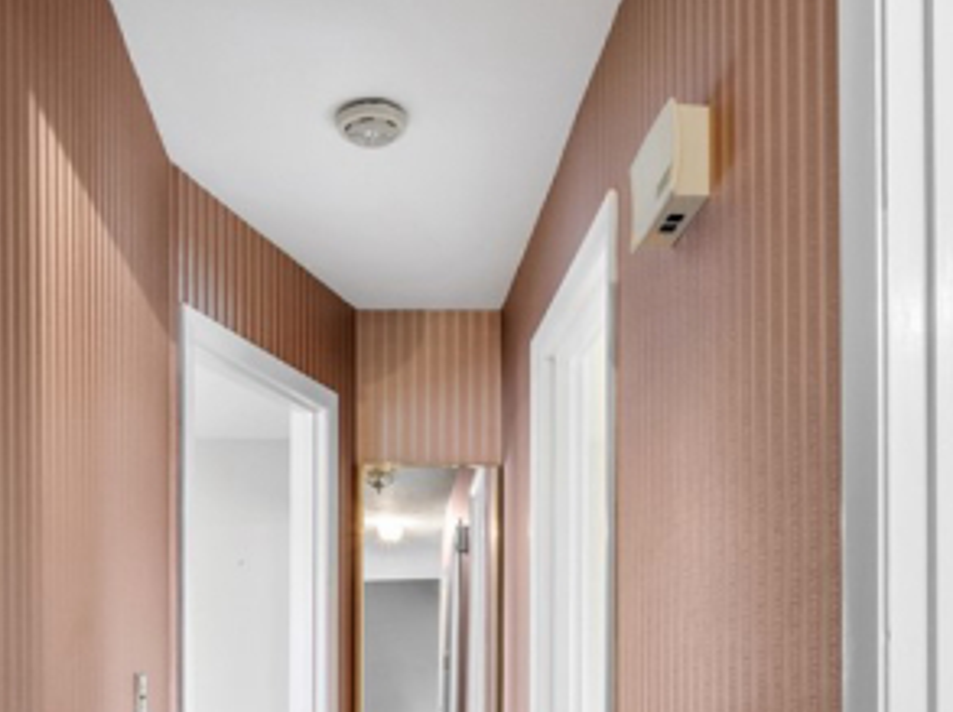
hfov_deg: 50.0
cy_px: 692
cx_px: 411
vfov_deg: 35.4
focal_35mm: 37
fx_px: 1017
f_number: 9
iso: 400
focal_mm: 10
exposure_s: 1.3
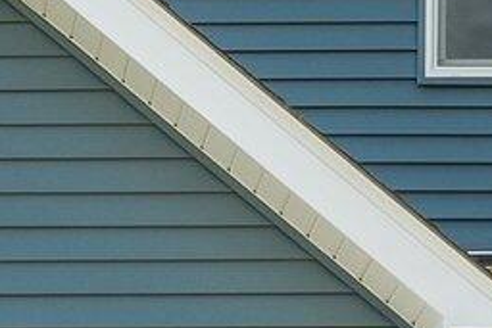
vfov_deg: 5.6
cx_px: -96
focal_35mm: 232
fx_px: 3172
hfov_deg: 8.8
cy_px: 972
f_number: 10
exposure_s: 1/80
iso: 320
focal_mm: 19.5
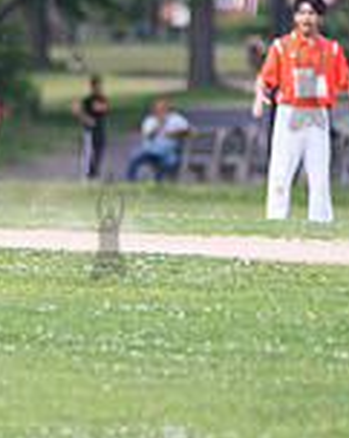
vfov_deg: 2.2
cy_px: 129
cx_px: -443
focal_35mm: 889
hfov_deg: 1.7
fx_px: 11513
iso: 200
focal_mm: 185
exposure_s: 1/640
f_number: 2.8
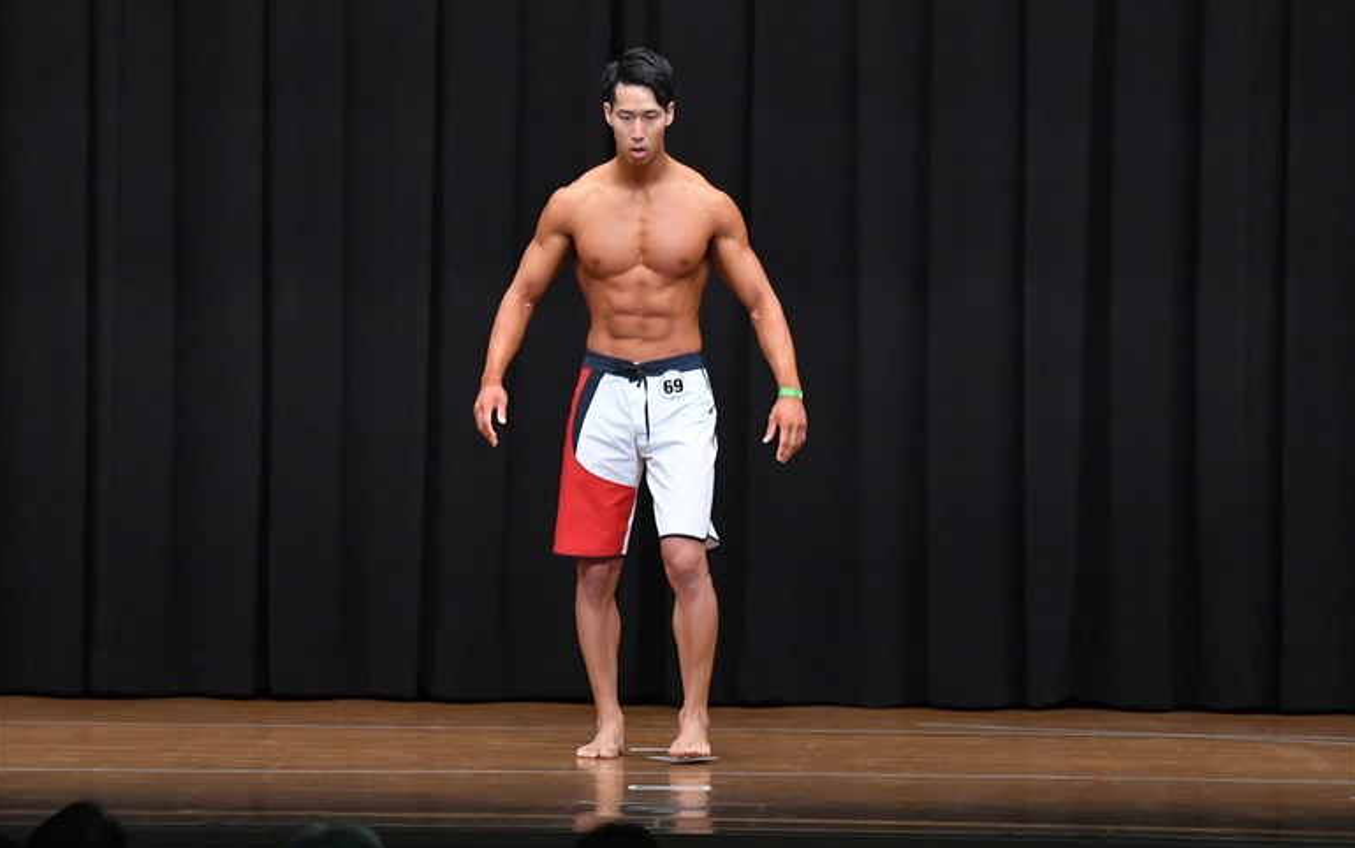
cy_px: 422
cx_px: 677
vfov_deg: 6.3
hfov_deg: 10.1
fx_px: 7647
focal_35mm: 207
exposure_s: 1/400
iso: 8000
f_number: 5.6
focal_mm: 135
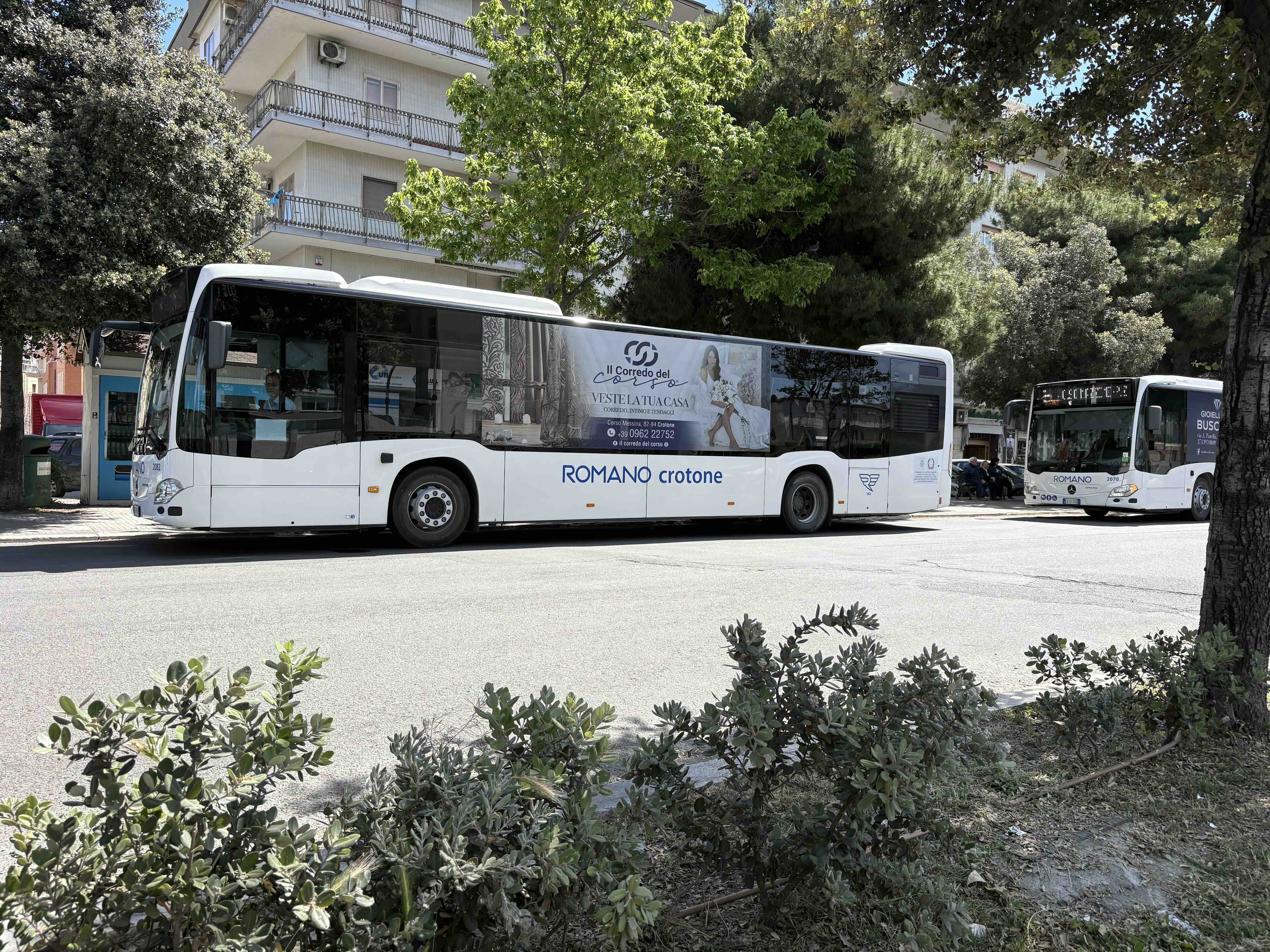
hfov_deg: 67.3
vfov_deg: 53.1
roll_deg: -0.9
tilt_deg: -1.4
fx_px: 954
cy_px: 476
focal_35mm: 26
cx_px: 635
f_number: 1.6
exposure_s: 1/1451
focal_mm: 5.96
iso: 50
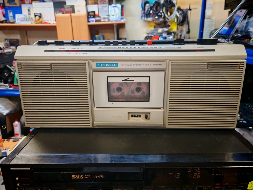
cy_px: 95
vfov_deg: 51.4
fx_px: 197
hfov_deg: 65.3
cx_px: 126
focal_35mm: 27
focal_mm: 6.67
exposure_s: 1/50
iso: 1000
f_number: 1.9
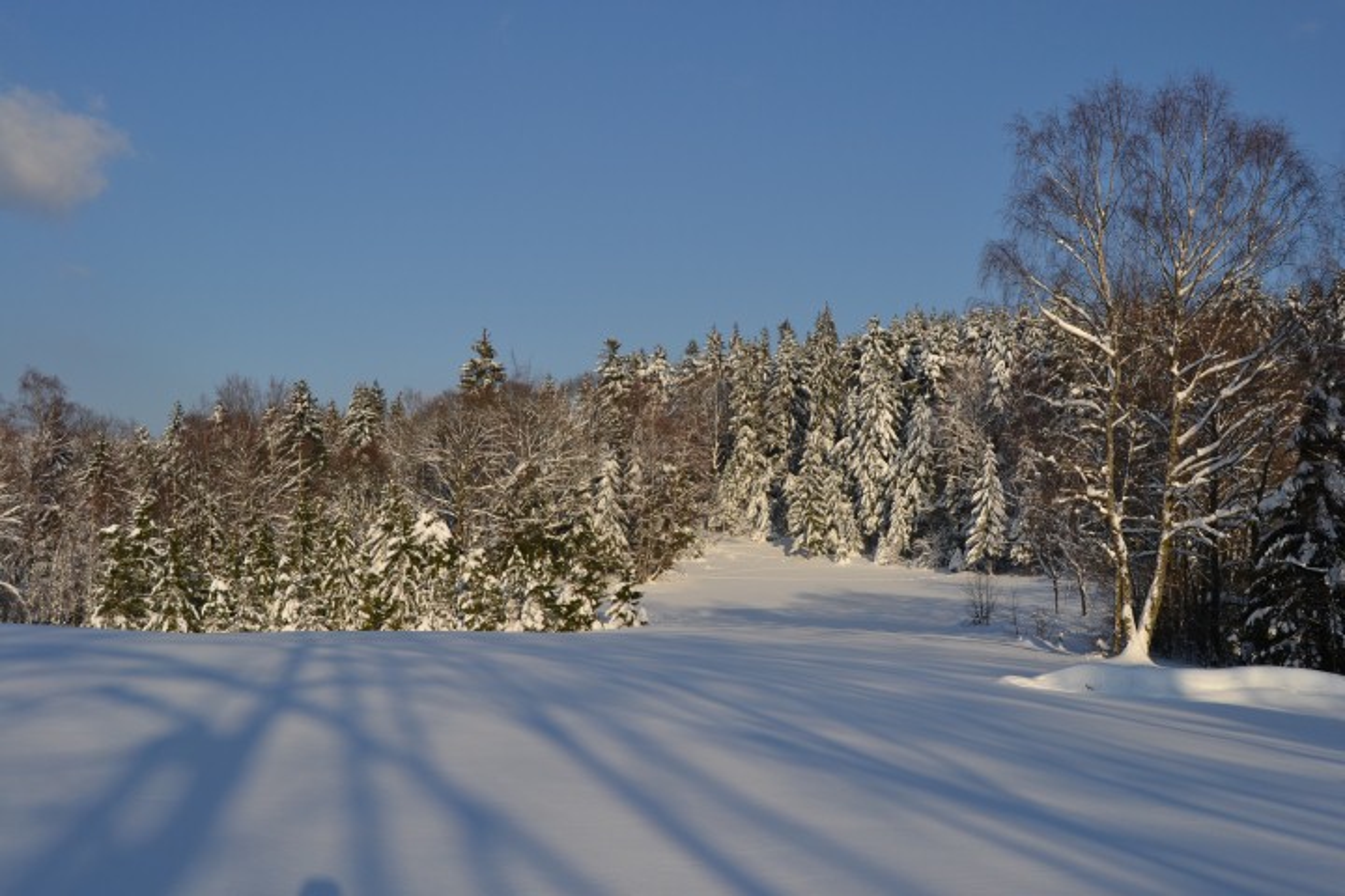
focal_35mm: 39
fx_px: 1457
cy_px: 448
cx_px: 672
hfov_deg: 49.6
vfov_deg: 34.2
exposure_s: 1/320
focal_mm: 26
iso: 100
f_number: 9
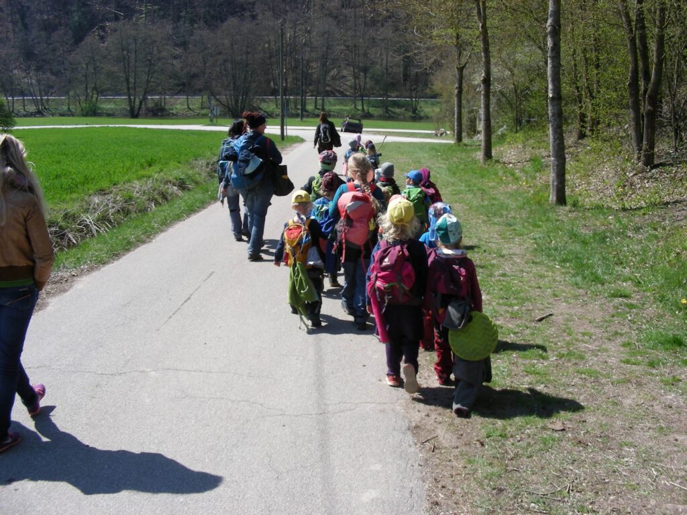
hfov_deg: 49.0
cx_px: 344
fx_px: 754
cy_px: 258
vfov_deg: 37.7
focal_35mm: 38
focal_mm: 6.3
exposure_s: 1/312
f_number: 4
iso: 50
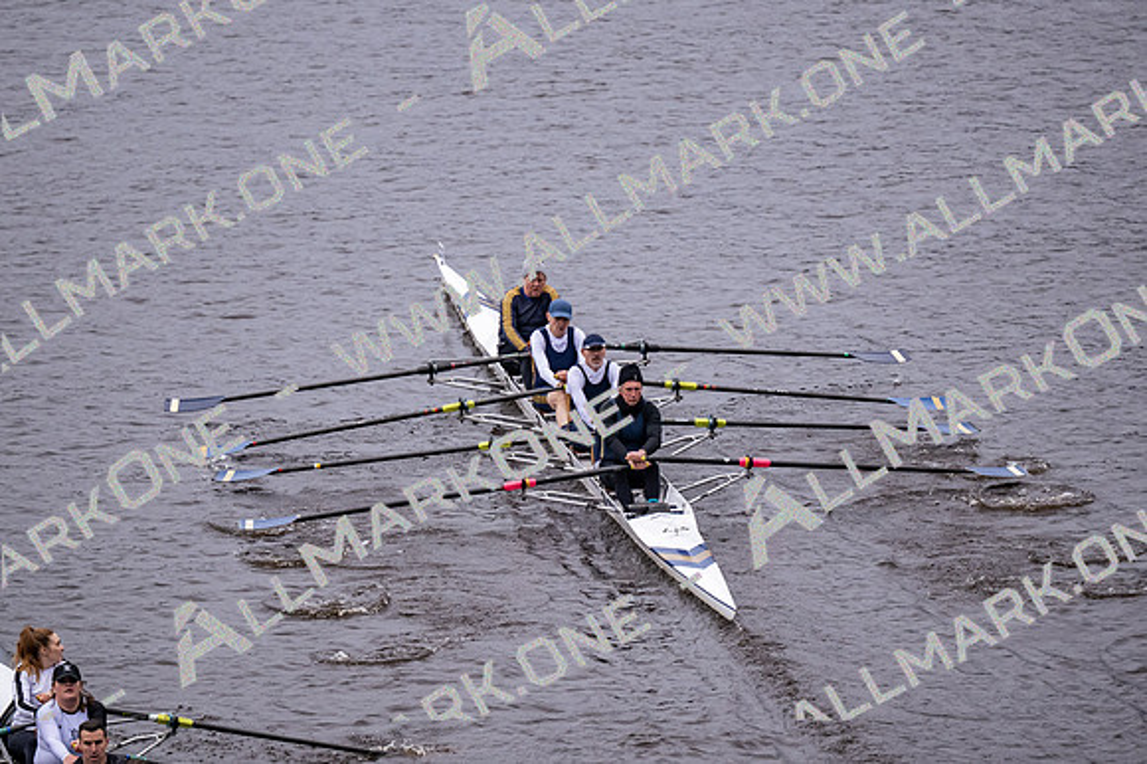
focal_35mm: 300
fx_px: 9553
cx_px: 574
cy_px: 382
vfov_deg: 4.6
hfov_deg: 6.9
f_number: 2.8
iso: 1800
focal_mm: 200
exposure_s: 1/2000
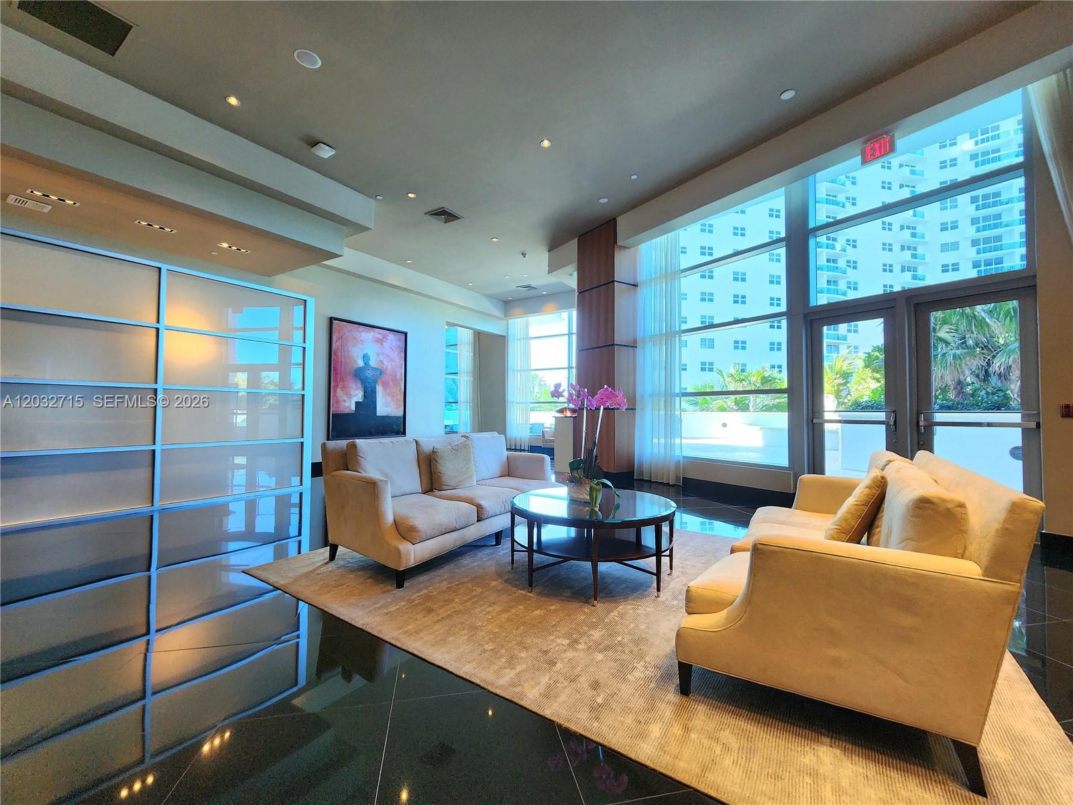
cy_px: 402
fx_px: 403
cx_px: 536
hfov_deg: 106.2
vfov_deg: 89.9
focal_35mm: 13
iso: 160
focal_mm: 2.2
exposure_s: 1/60.2
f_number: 2.2
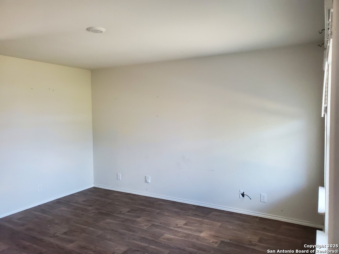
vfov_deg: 53.1
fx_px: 255
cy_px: 127
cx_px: 170
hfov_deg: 67.3
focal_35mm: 26
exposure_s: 1/100
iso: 250
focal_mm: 4.3
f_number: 2.4
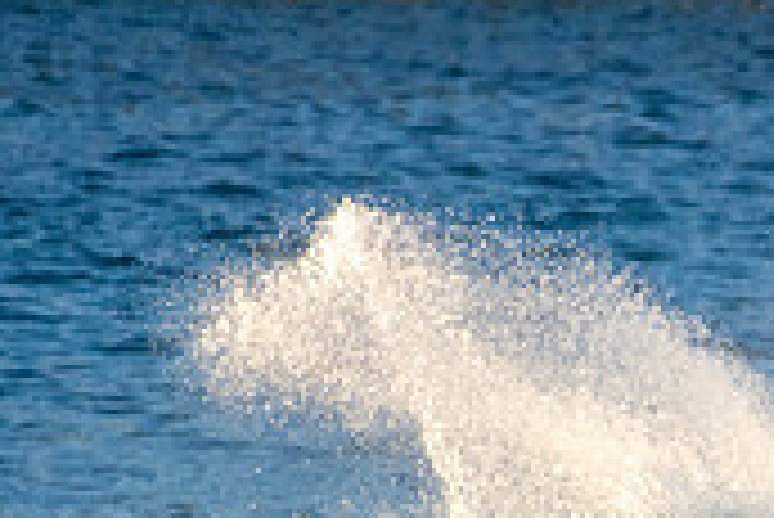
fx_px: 54526
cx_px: 918
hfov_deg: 0.8
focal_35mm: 2534
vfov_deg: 0.5
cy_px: 768
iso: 1400
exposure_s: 1/2000
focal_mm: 500
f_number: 5.6
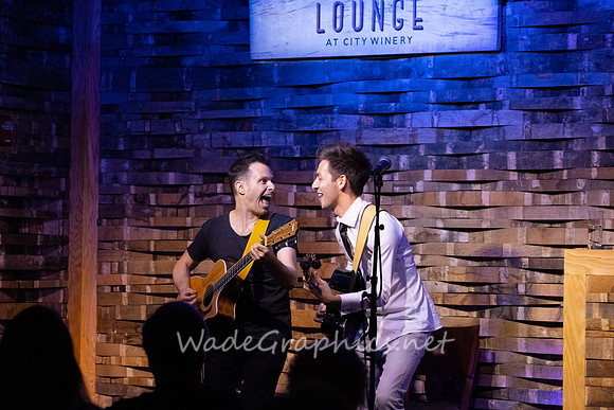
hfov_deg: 15.8
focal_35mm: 130
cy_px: 205
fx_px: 2218
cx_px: 307
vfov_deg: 10.6
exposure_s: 1/200
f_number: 6.3
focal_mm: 130
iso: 6400
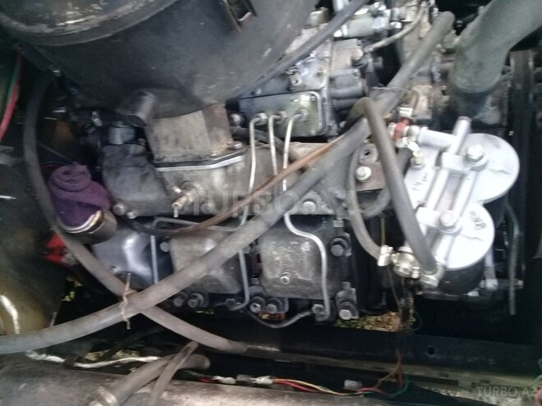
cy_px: 203
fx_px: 485
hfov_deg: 58.4
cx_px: 271
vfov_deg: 45.4
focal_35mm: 31
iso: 160
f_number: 2.2
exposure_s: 1/33
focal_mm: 3.3
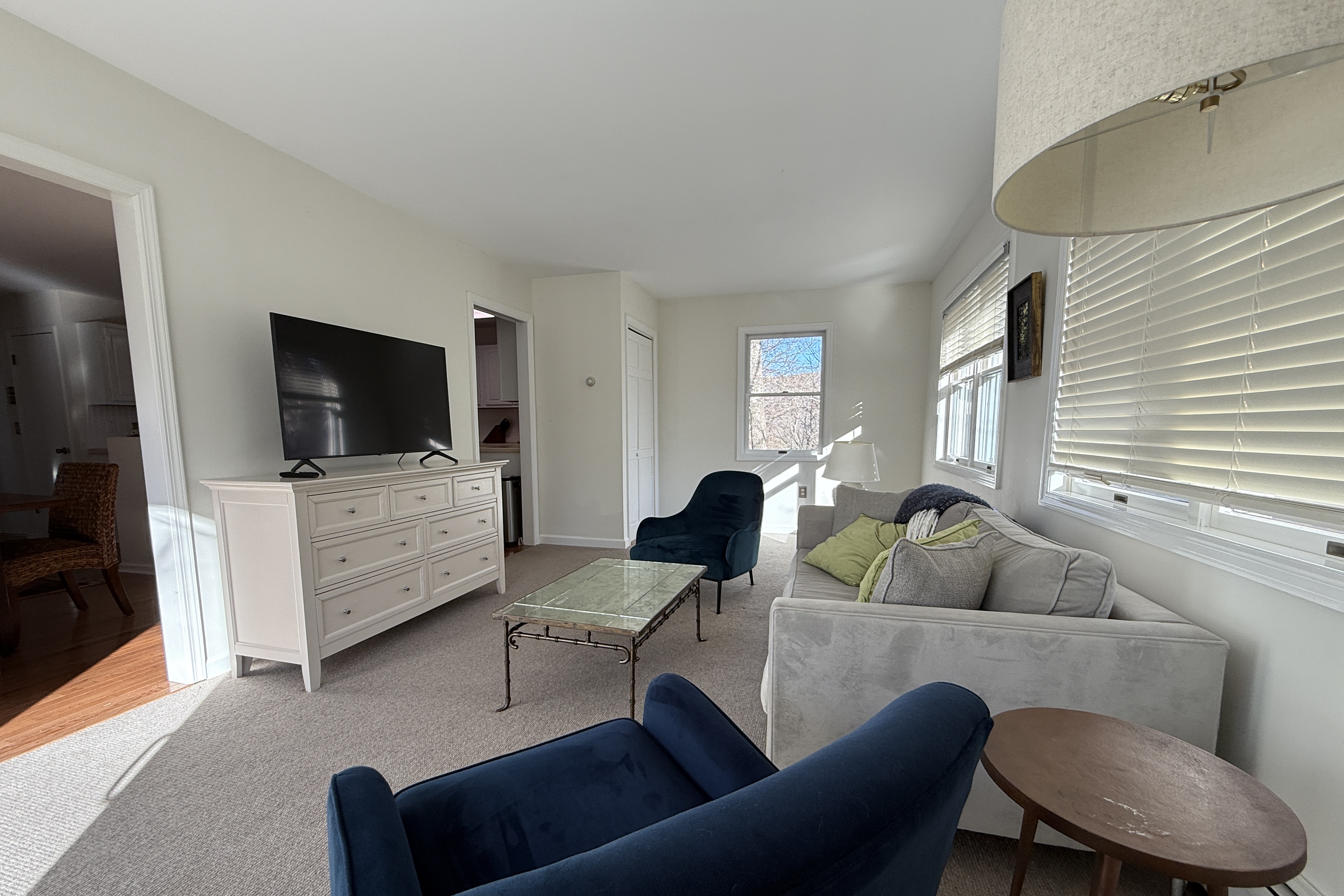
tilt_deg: -7.5
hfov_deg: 100.4
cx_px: 671
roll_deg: +0.0
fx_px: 560
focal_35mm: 15
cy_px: 498
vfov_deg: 77.0
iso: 64
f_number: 2.2
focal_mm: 2.22
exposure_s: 1/134
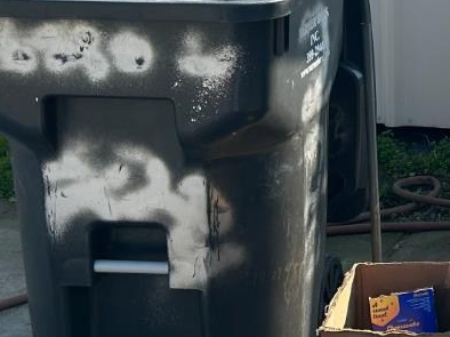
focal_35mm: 99
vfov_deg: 14.6
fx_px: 1286
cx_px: 675
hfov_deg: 17.8
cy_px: -20
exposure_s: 1/2252
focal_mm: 5.7
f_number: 1.5
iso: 50
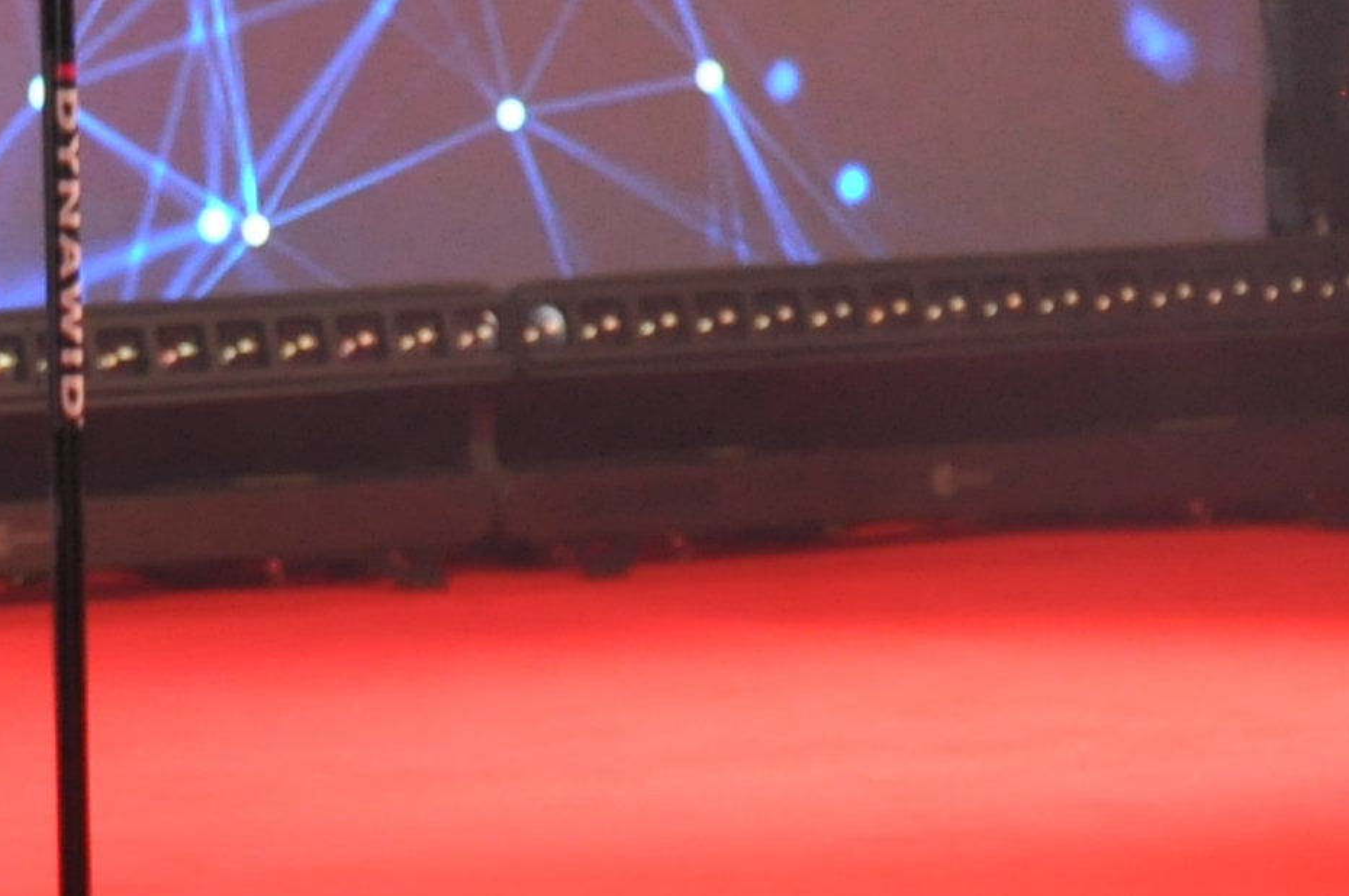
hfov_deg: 6.5
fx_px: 11653
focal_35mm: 311
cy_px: -394
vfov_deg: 4.4
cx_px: -1127
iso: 800
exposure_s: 1/60
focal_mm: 45
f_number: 4.8
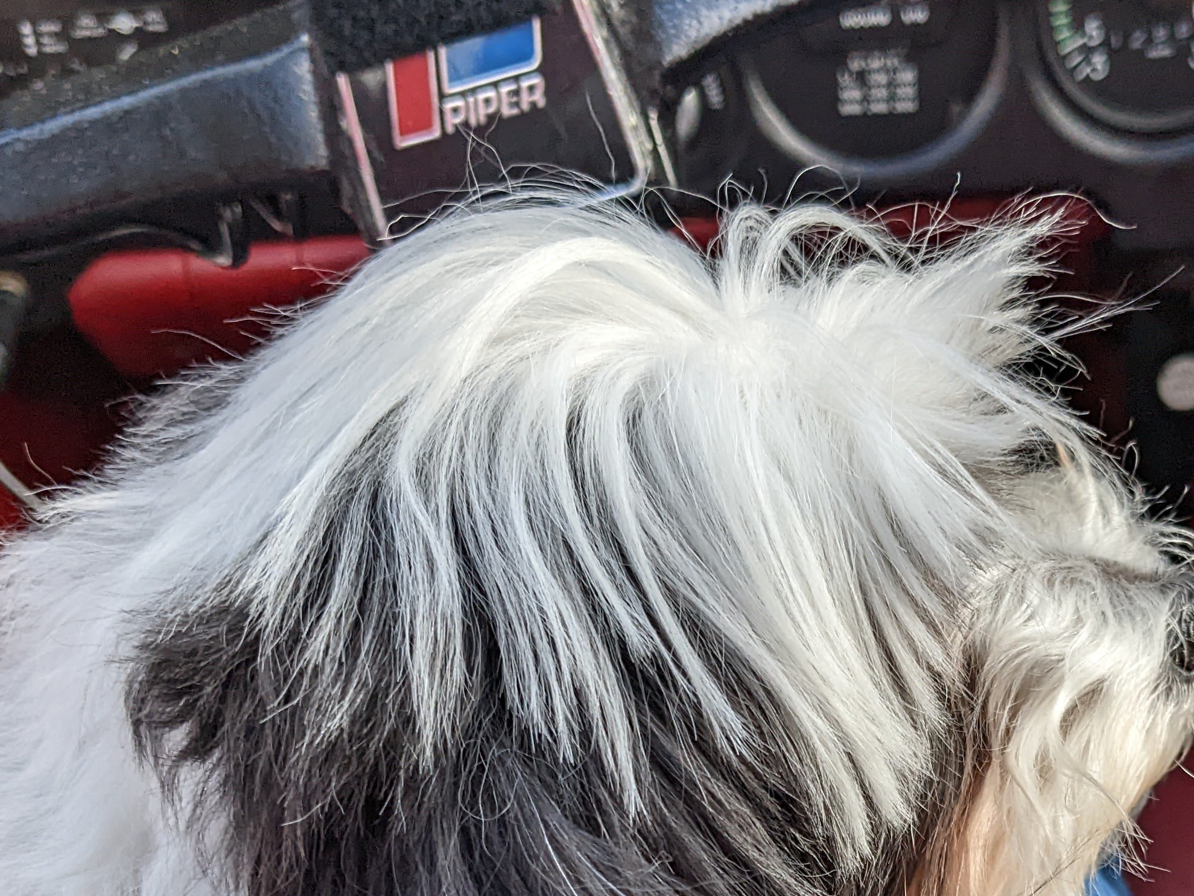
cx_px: 783
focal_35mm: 55
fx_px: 1897
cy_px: 881
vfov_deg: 25.4
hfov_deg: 34.6
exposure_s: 1/468
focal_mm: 4.38
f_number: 1.73
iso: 55
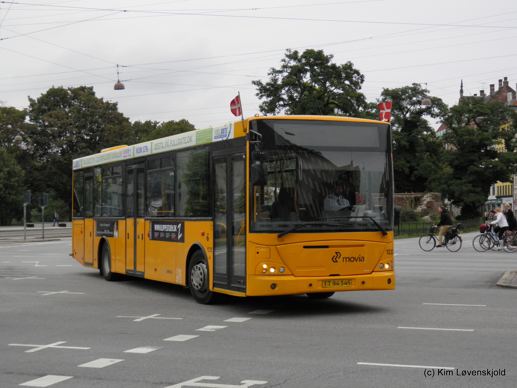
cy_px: 194
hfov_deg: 31.2
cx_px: 258
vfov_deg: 23.7
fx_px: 926
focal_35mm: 62
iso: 125
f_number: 3.8
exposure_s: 1/640
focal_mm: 11.2
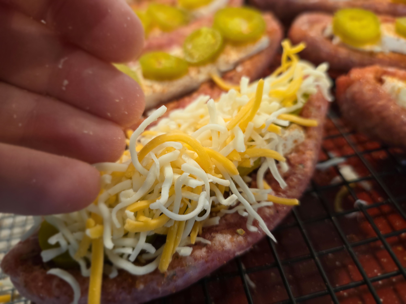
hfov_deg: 73.9
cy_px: 152
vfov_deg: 58.9
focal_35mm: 23
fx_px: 270
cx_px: 203
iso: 250
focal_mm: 6.3
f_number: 1.7
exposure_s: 1/45.4
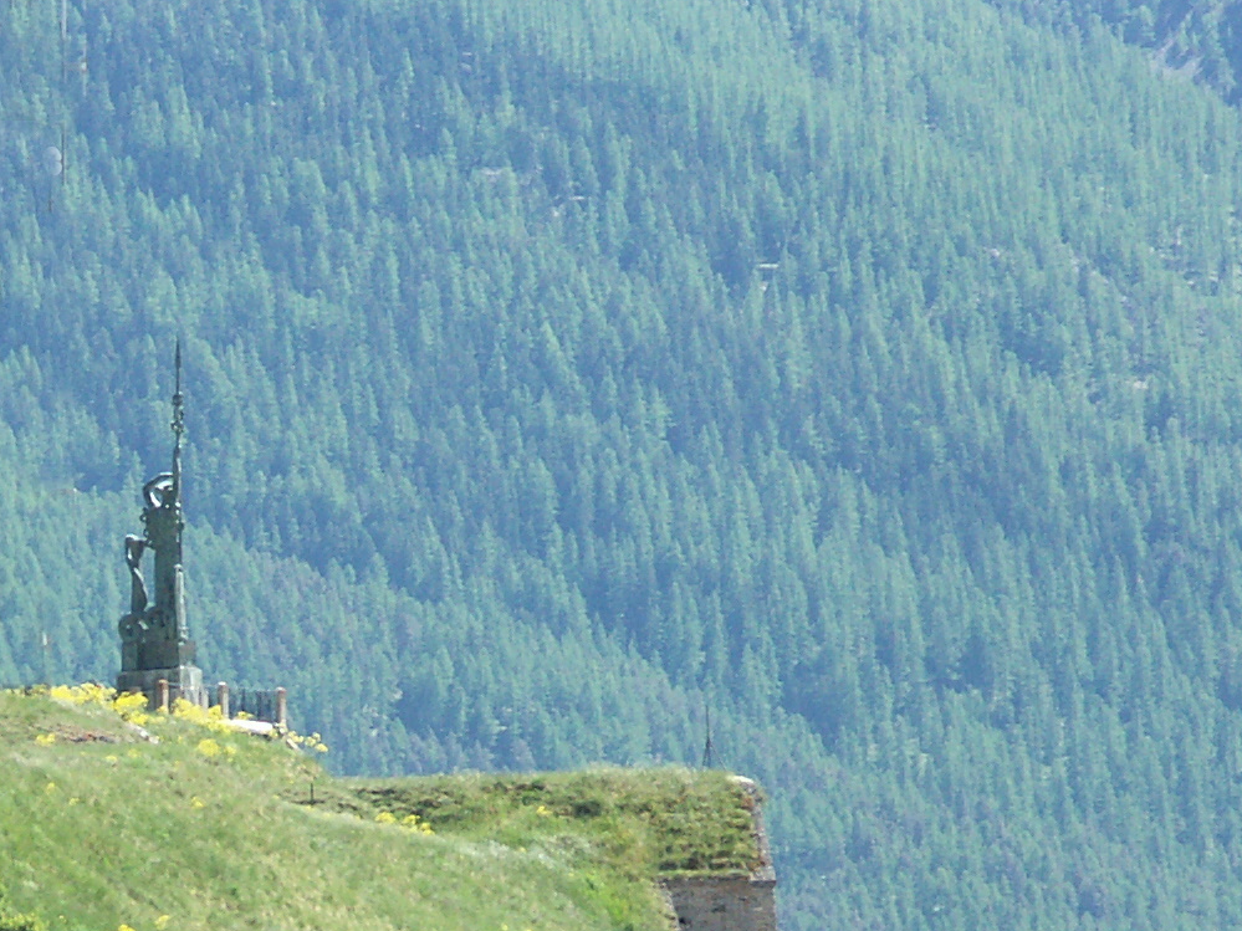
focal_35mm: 510
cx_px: -308
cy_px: 1185
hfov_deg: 3.9
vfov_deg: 2.9
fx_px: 18296
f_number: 5
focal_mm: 50.28
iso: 100
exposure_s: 1/320
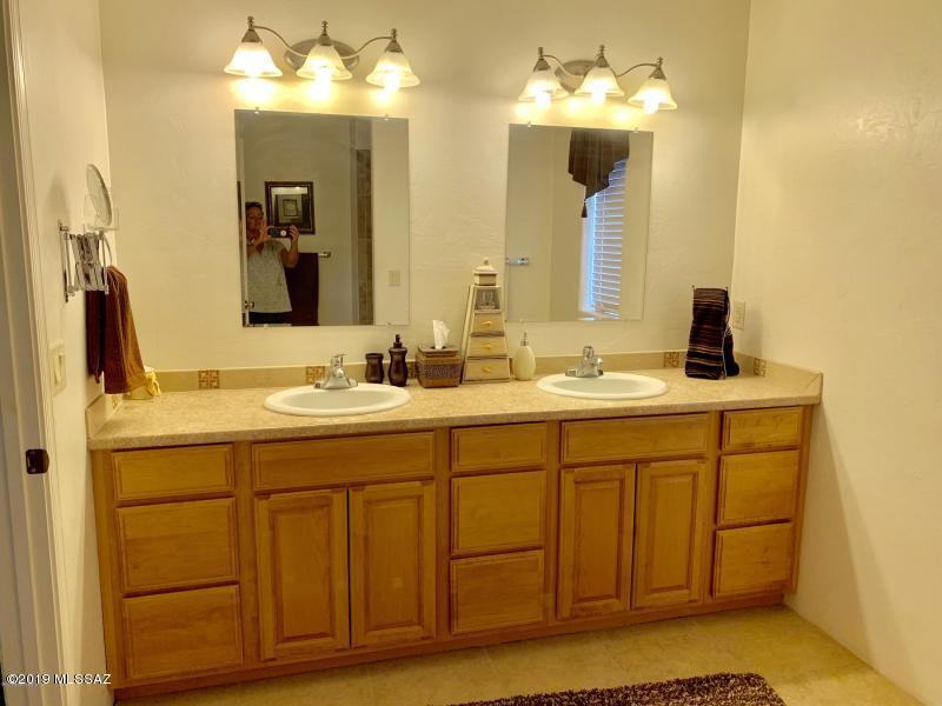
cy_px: 353
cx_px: 471
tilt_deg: -7.8
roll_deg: -1.0
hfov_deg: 67.3
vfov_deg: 53.1
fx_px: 708
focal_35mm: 26
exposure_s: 1/120
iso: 80
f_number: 1.8
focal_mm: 4.25
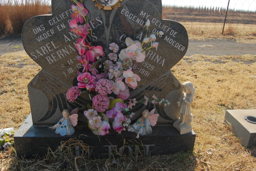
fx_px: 202
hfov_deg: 64.6
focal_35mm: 28
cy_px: 86
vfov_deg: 45.6
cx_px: 128
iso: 400
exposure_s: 1/500
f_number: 7.1
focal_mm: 19
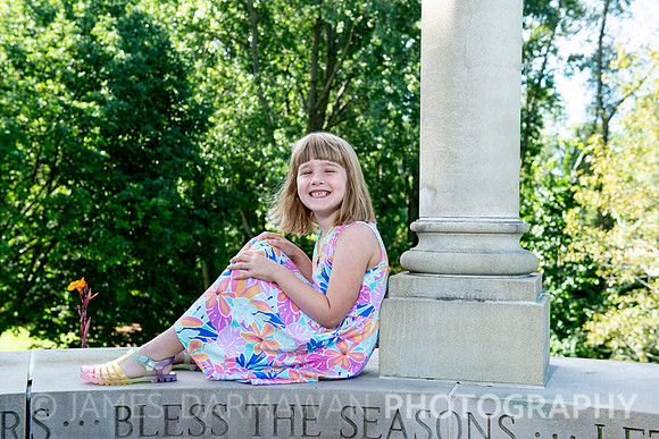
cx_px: 330
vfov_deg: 24.6
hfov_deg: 36.2
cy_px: 220
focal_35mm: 55
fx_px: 1007
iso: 100
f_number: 6.3
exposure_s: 1/100
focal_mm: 55
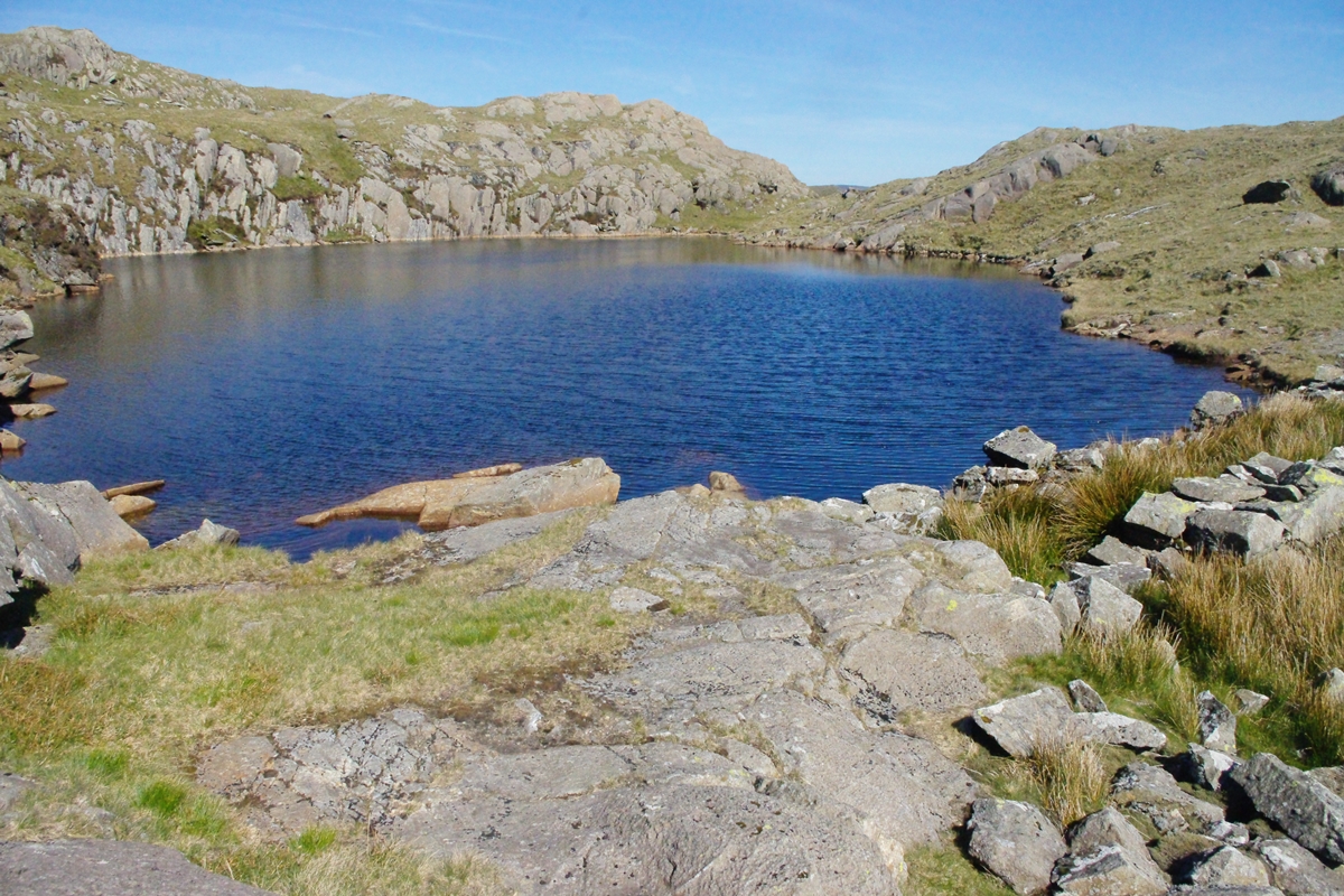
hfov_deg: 67.4
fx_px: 1008
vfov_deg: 47.9
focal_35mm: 27
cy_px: 448
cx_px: 672
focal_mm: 18
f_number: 11
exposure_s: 1/5000
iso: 6400
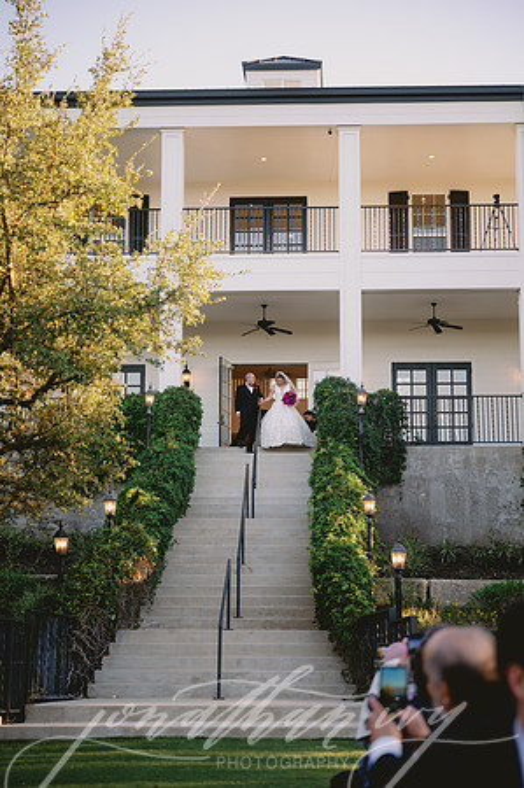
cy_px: 394
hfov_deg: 19.4
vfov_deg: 28.9
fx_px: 1532
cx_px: 262
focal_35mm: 70
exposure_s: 1/640
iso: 320
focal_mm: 70
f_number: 2.8
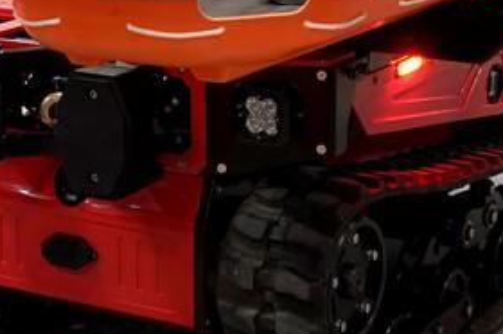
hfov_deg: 19.8
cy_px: -51
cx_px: 327
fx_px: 1437
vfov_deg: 13.0
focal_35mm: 103
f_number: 4
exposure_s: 1/160
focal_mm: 24
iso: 1600
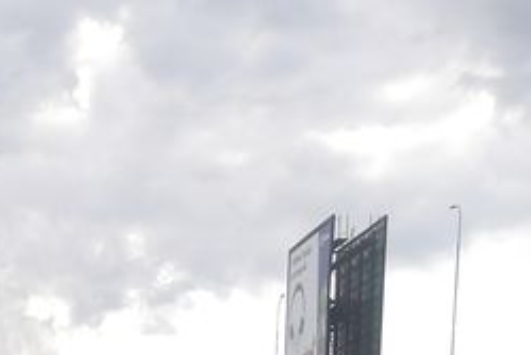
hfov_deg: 17.0
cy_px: 782
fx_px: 1697
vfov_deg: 10.6
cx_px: -115
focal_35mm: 115
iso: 100
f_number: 3
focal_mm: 4.9
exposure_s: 1/872
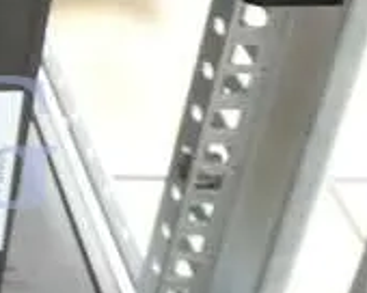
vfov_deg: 12.3
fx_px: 1195
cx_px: -460
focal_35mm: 110
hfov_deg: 13.6
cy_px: -308
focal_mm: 4.3
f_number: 3.3
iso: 1600
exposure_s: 1/25
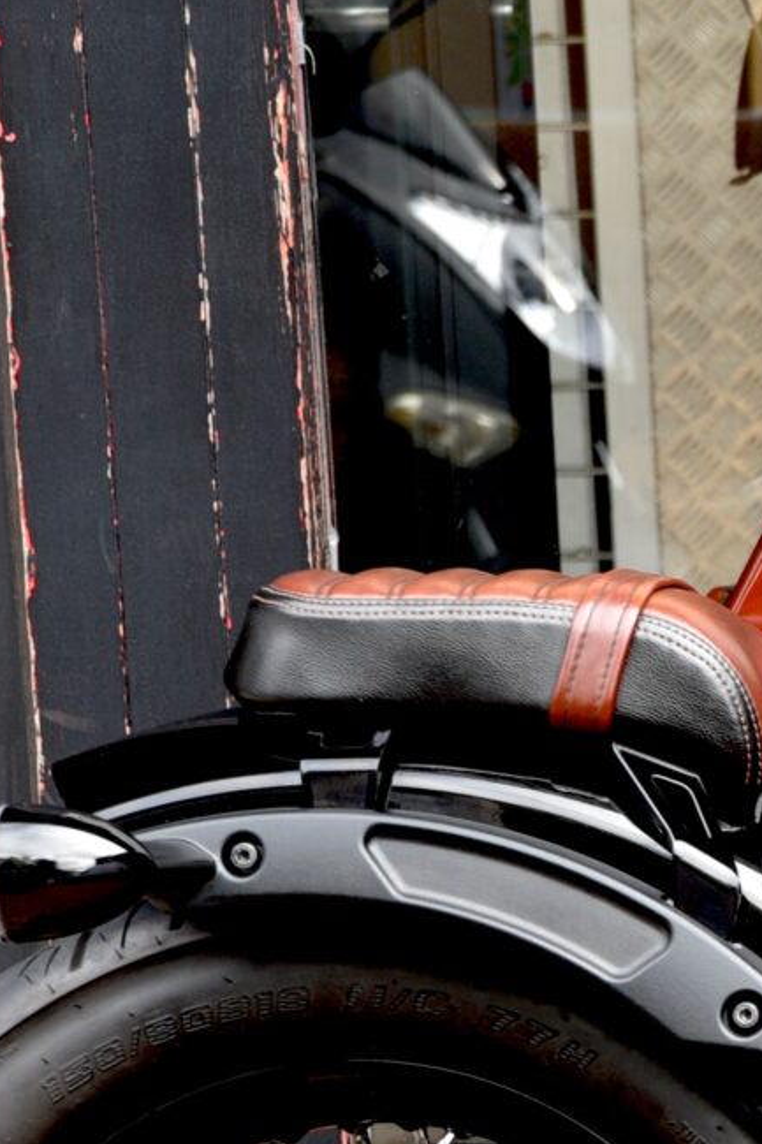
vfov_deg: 7.4
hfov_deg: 4.8
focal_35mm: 276
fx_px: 8767
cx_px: 1953
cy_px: 1018
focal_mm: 70
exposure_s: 1/100
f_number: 5
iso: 200
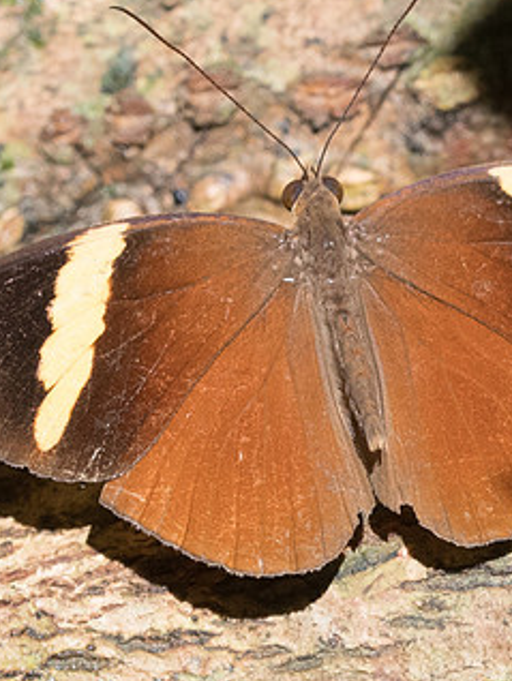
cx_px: 527
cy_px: 324
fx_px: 16859
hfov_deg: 1.7
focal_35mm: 856
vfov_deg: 2.3
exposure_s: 1/1250
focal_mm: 150
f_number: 7.1
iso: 800
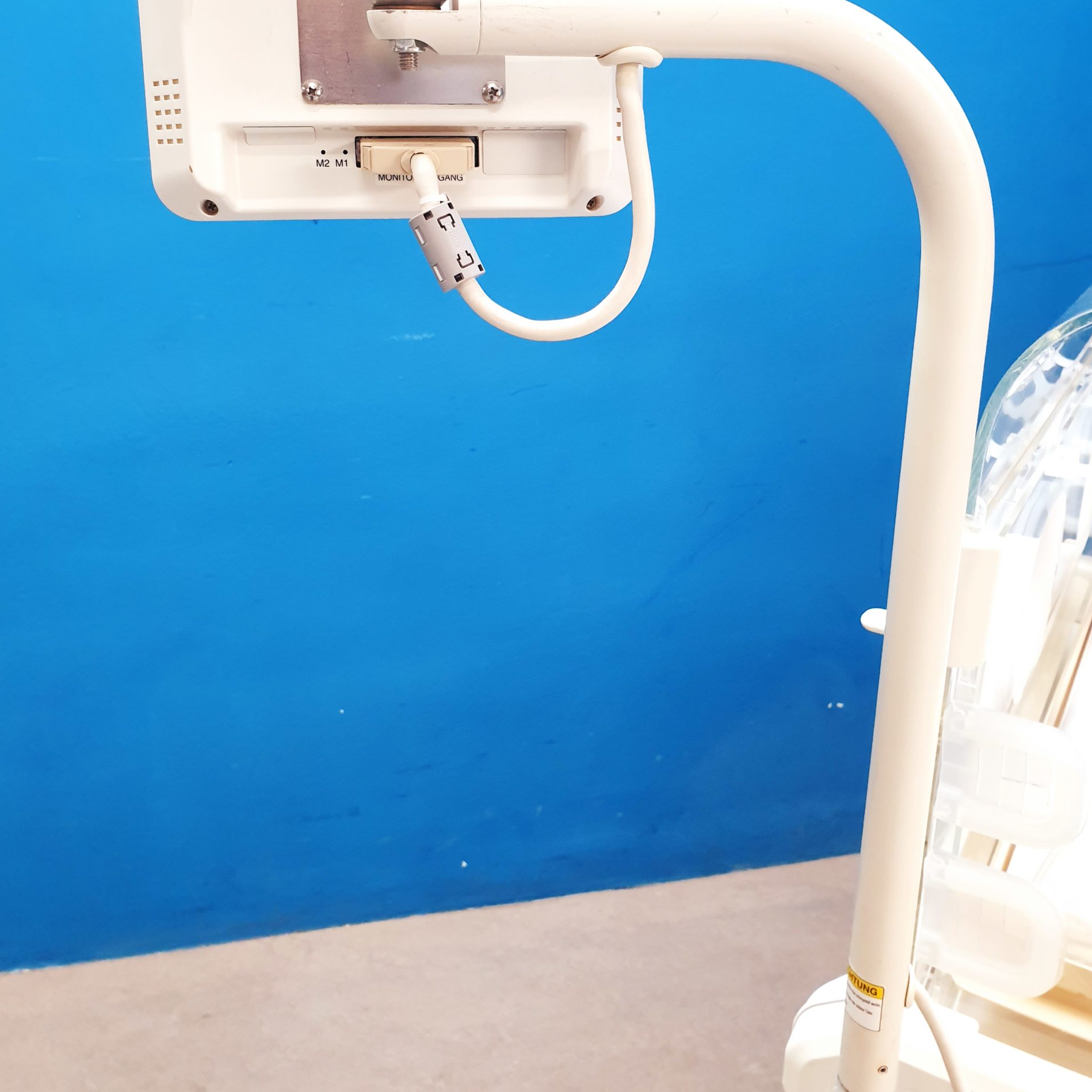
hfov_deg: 52.5
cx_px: 551
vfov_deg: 51.9
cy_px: 402
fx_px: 1106
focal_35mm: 31
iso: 320
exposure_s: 1/50
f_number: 2.4
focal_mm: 4.3
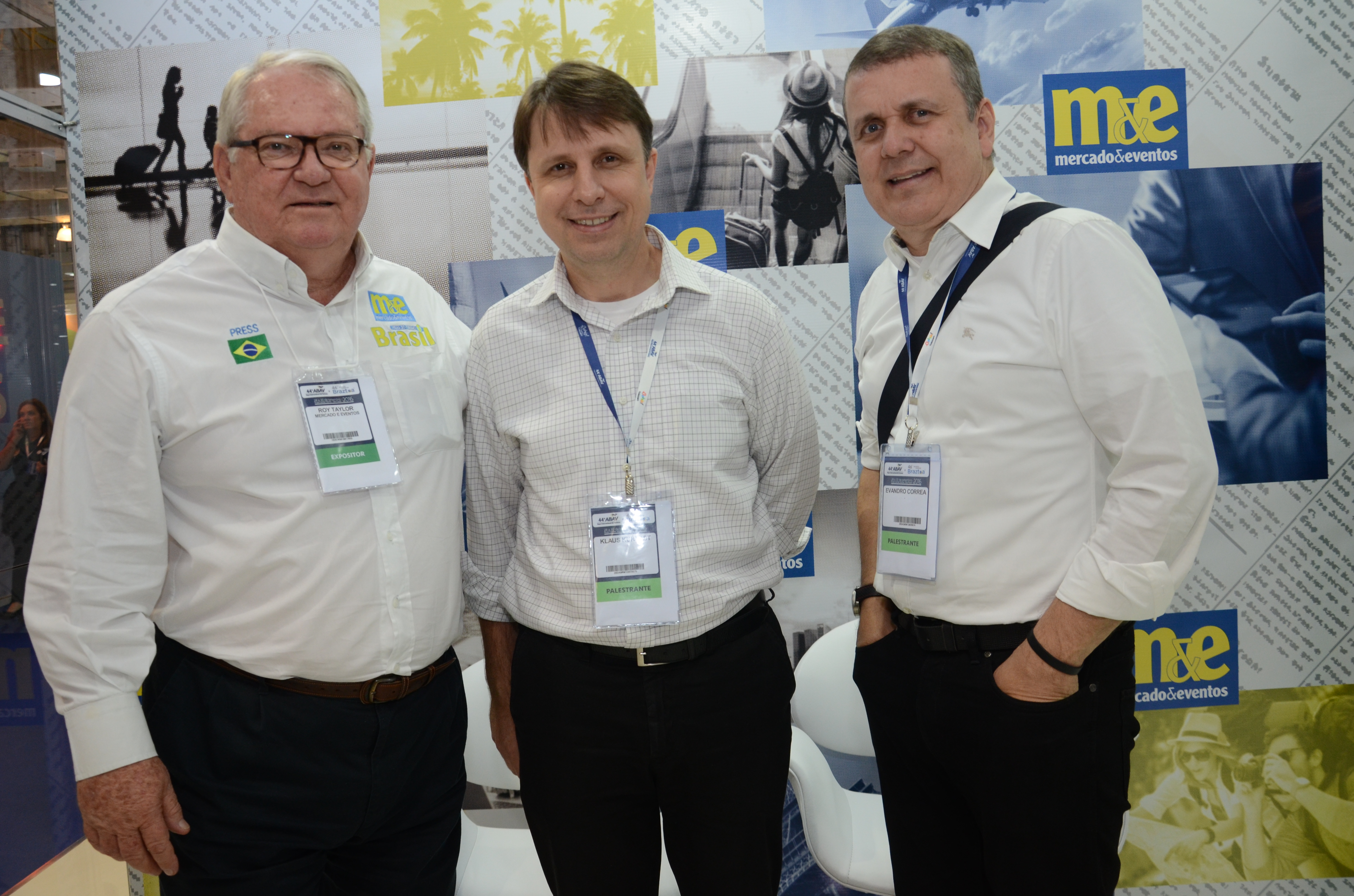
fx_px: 1013
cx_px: 677
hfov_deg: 67.5
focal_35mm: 27
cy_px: 448
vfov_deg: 47.7
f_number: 5
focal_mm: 18
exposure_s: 1/60
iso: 640
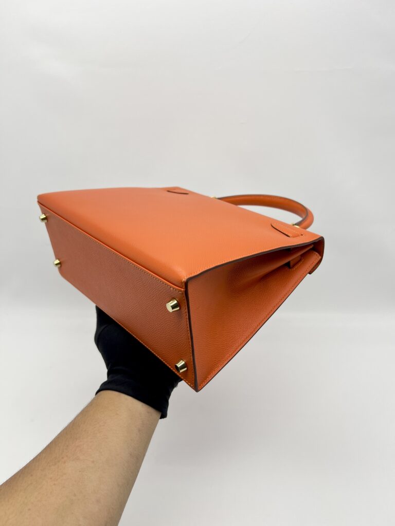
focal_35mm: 26
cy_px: 263
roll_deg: +0.7
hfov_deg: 53.1
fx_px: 396
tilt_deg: -24.4
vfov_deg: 67.3
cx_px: 198
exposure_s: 1/114
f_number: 1.5
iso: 32
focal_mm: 5.7
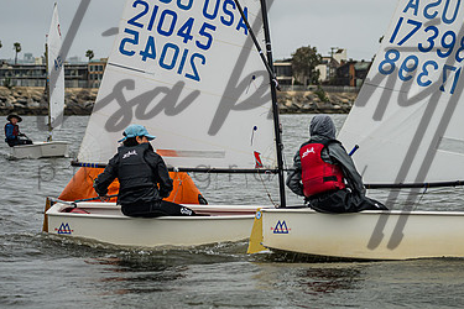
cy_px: 83
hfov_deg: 12.2
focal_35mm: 169
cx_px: 280
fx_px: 2178
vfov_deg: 8.1
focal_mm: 100
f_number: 4.5
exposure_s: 1/3200
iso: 320
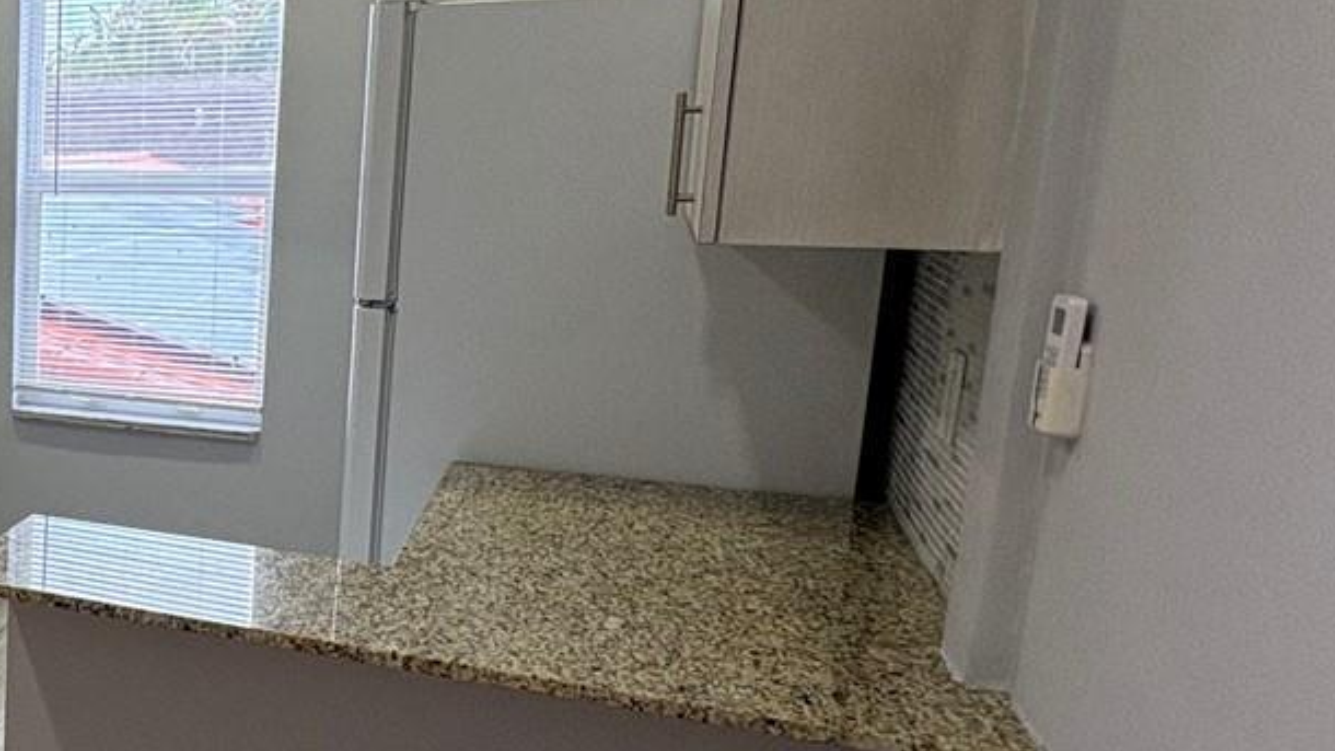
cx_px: -225
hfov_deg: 38.7
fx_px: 1416
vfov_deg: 29.7
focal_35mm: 40
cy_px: 385
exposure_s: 1/120
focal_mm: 2.22
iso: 200
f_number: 2.2
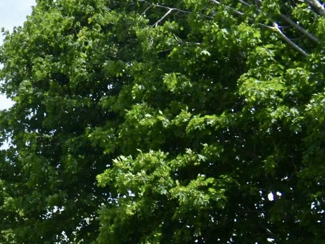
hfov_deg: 15.4
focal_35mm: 106
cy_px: 296
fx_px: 995
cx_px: -293
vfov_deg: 13.6
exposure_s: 1/200
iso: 100
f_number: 7.1
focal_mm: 18
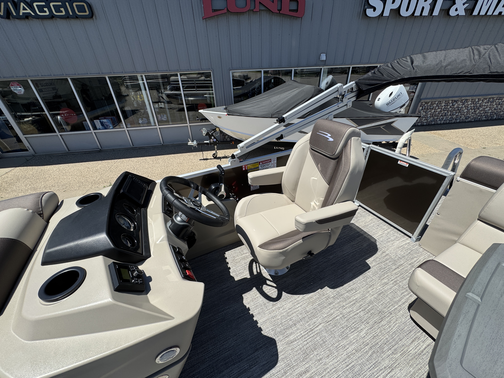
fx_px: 204
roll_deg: +2.2
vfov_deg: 85.7
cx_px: 252
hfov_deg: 102.1
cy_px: 189
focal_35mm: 14
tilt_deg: -32.1
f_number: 2.2
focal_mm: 2.22
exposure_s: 1/2874
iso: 50
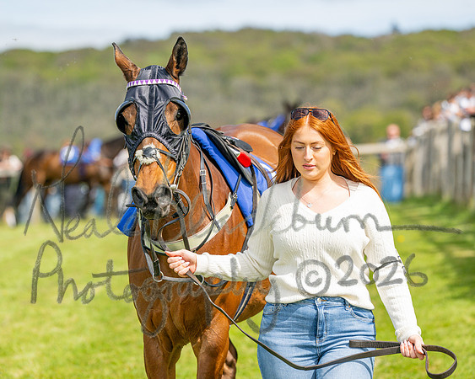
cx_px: 238
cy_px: 190
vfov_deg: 7.8
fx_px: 2770
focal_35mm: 197
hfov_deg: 9.8
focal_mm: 175
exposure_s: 1/2500
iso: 400
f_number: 4.5
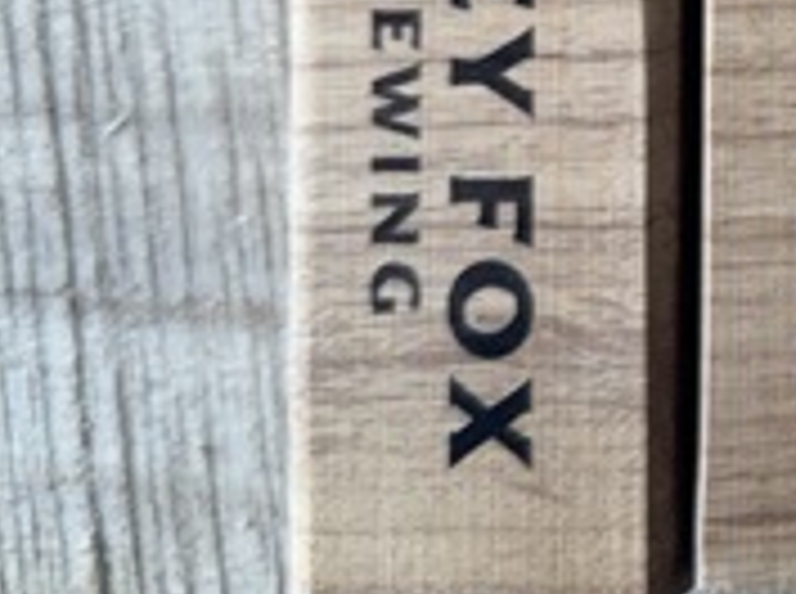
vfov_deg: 16.4
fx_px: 1997
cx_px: 1250
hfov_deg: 19.2
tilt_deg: -88.6
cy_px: -72
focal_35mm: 87
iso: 125
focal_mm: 6.76
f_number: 1.78
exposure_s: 1/120
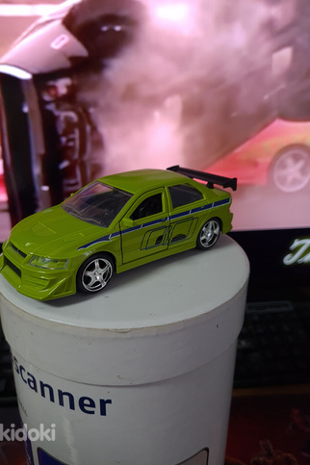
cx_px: 140
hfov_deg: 46.3
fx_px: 362
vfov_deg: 65.5
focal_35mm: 28
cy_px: 225
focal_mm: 5.4
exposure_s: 1/60
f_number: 1.8
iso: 320
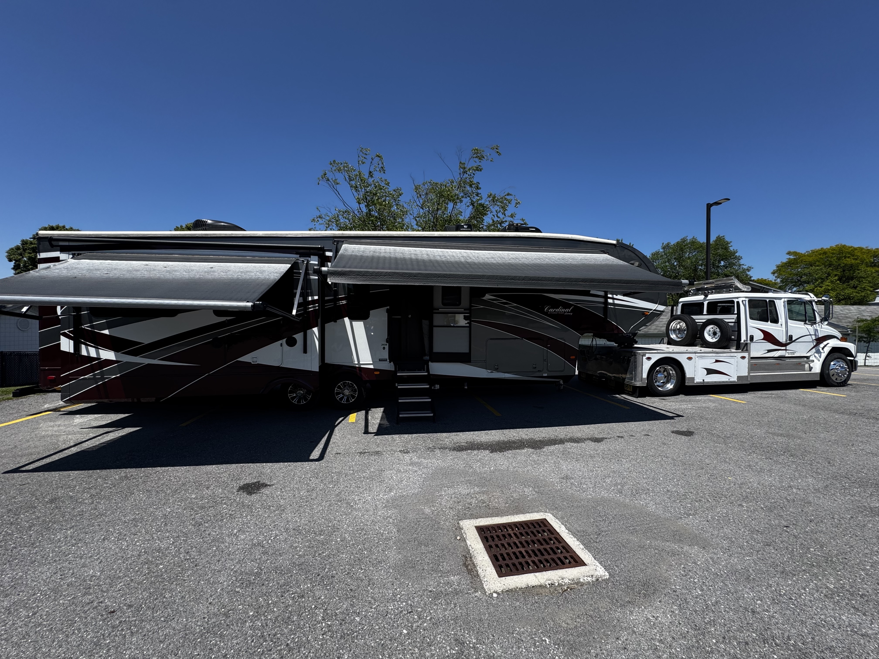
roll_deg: -0.2
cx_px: 440
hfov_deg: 102.1
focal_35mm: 14
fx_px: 356
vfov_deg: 85.7
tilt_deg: -0.8
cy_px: 330
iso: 50
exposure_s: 1/1370
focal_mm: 2.22
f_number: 2.2
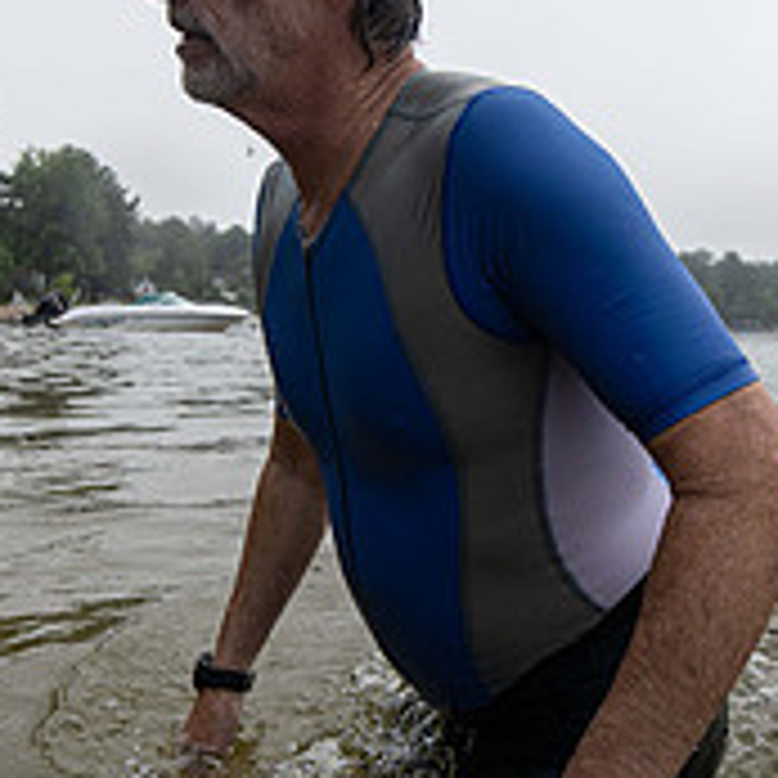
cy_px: 362
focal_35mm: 40
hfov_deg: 41.8
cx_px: 414
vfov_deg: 41.8
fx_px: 1017
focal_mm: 14
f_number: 4
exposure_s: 1/800
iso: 320
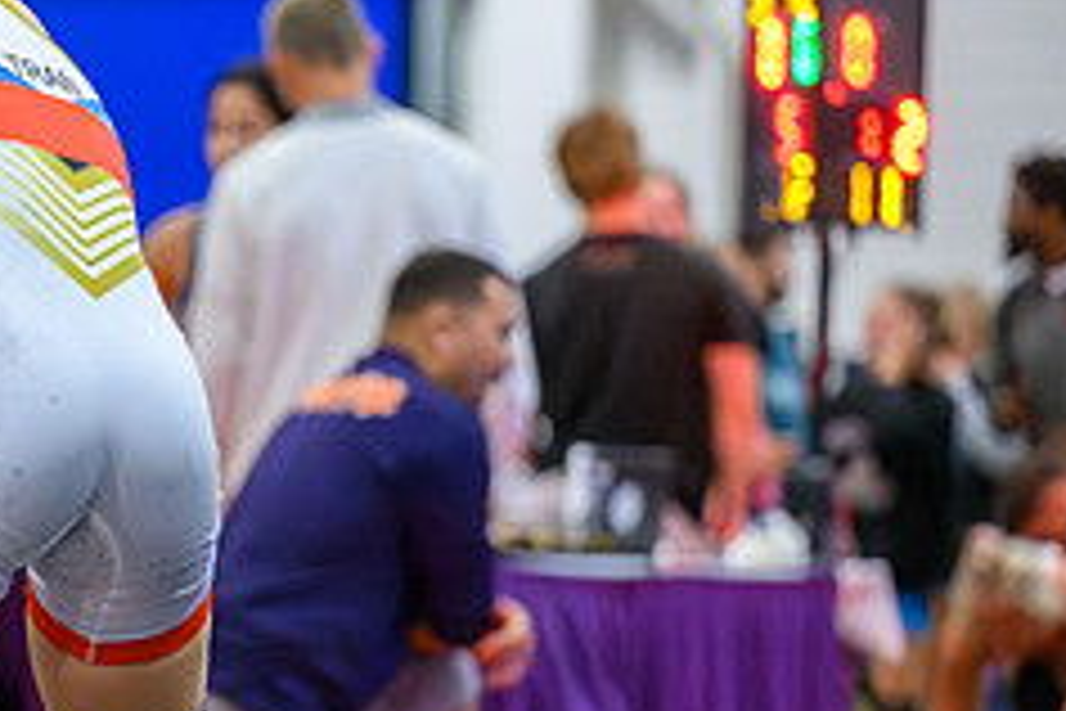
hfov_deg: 6.3
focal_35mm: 324
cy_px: 516
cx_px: -291
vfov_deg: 4.2
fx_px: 9593
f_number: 2.8
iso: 20000
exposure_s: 1/800
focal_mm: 120
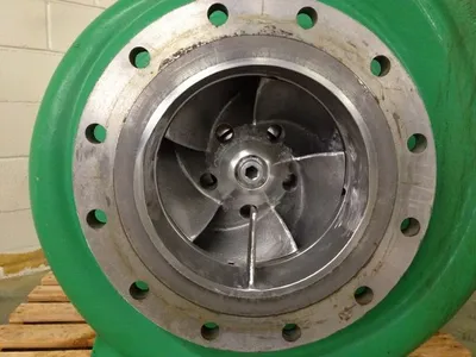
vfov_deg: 40.7
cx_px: 238
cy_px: 178
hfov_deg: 52.6
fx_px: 481
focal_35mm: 35
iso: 250
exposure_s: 1/20
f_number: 2.4
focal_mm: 4.28
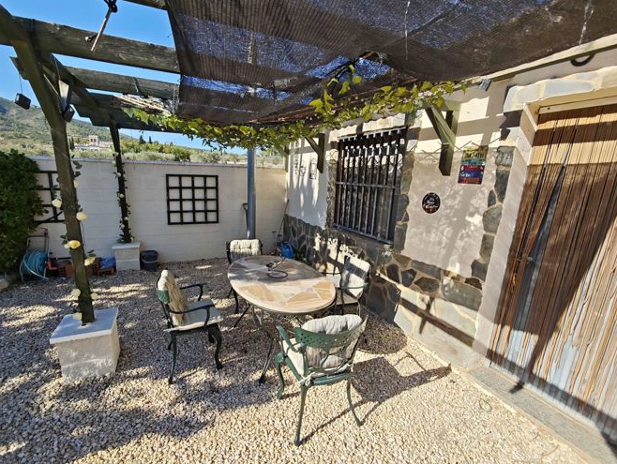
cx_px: 289
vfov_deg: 81.8
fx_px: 268
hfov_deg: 98.0
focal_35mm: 15
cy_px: 241
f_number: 2.2
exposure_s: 1/720
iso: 50
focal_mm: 2.16
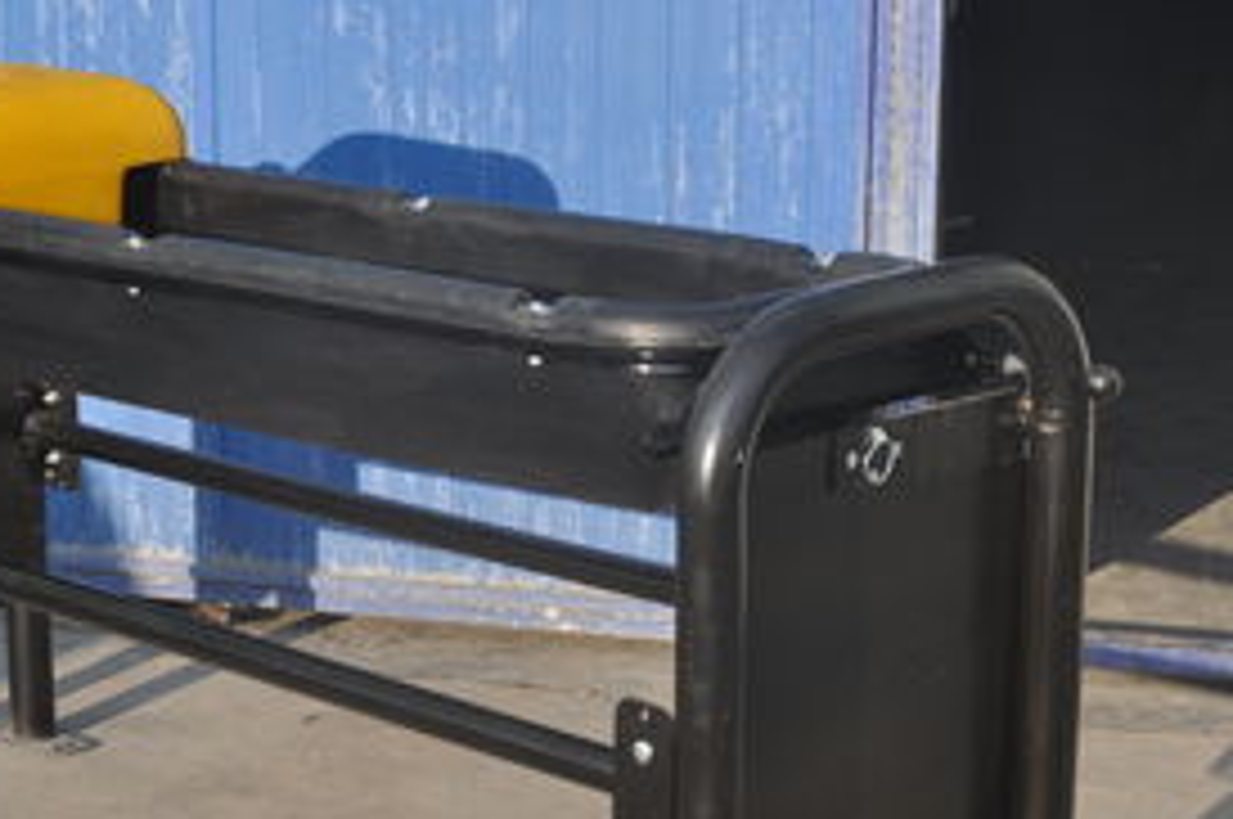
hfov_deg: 21.9
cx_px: 414
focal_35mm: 93
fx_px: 3181
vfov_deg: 14.6
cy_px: 603
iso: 640
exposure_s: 1/400
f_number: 10
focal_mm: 34
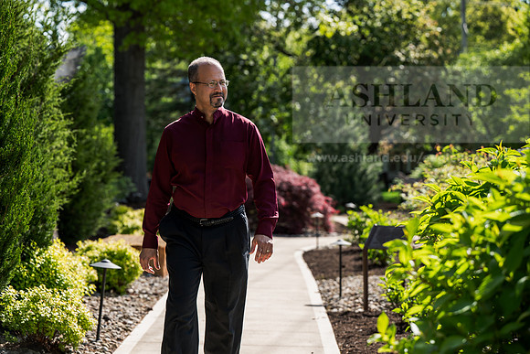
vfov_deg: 15.5
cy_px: 177
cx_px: 265
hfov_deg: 23.1
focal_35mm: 88
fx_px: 1296
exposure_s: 1/500
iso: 125
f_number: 3.5
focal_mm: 88
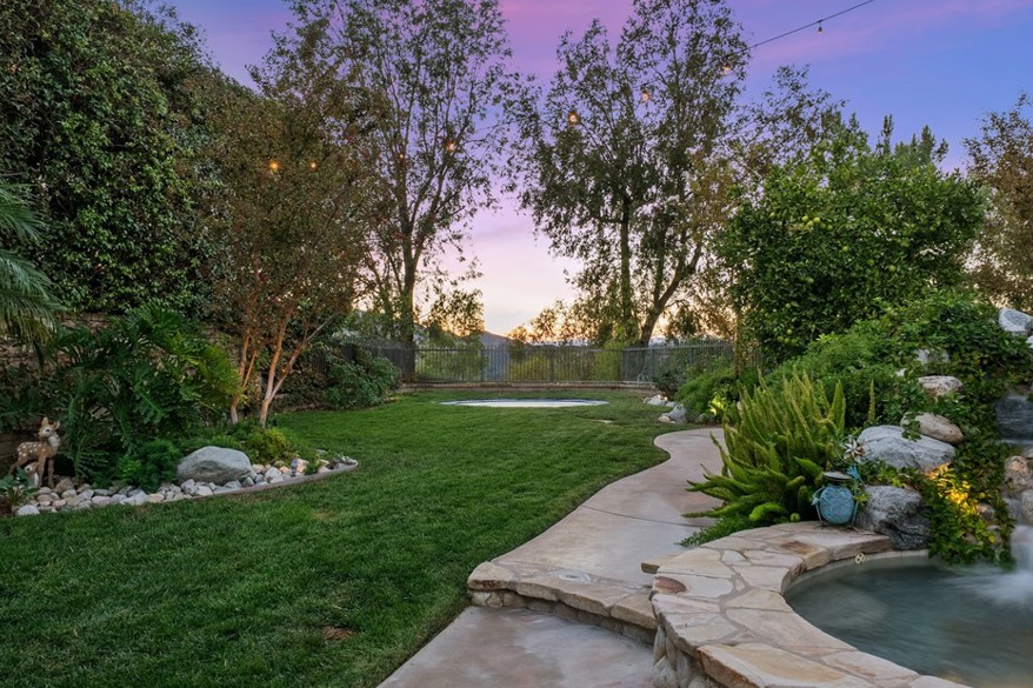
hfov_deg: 65.5
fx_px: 803
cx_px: 535
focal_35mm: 28
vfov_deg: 46.4
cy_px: 349
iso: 125
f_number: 10
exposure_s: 1/1.25
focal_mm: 24
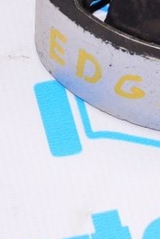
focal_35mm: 165
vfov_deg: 12.2
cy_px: -29
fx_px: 1097
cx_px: 194
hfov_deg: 8.3
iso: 1600
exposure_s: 1/125
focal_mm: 28
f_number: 8
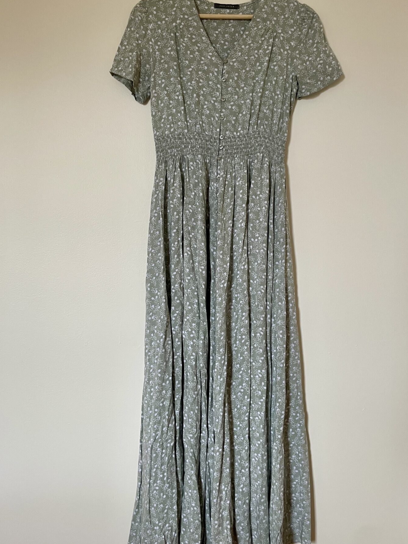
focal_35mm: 30
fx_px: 472
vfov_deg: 60.0
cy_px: 263
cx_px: 215
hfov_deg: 46.8
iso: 125
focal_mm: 4.2
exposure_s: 1/64
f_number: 1.6
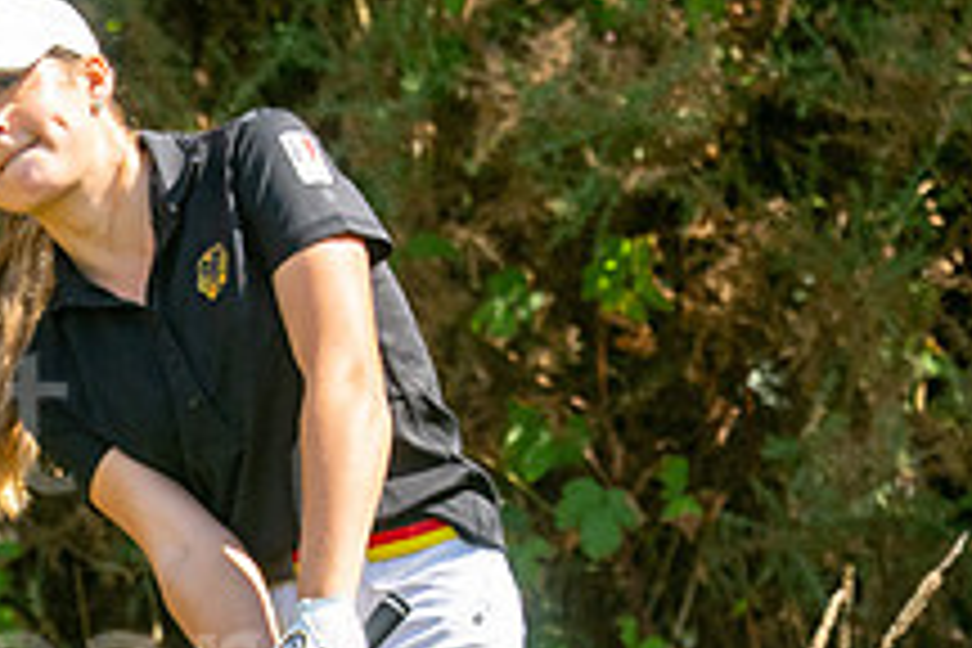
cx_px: 8
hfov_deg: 1.5
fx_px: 37851
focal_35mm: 1402
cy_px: 571
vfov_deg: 1.0
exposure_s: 1/1600
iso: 320
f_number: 4
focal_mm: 300
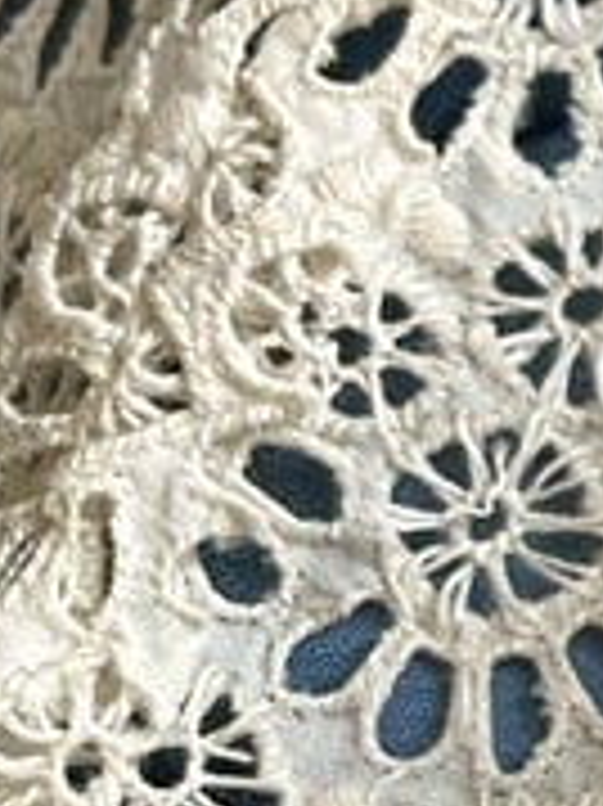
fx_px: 3465
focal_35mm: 149
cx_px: 1624
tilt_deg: -67.7
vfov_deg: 13.3
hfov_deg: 8.7
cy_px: 378
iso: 125
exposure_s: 1/67
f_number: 1.6
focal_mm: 4.2
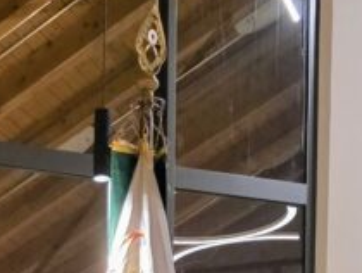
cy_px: 700
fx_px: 1330
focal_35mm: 127
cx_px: 43
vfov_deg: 9.9
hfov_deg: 15.3
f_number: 1.7
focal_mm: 6.3
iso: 800
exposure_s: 1/100
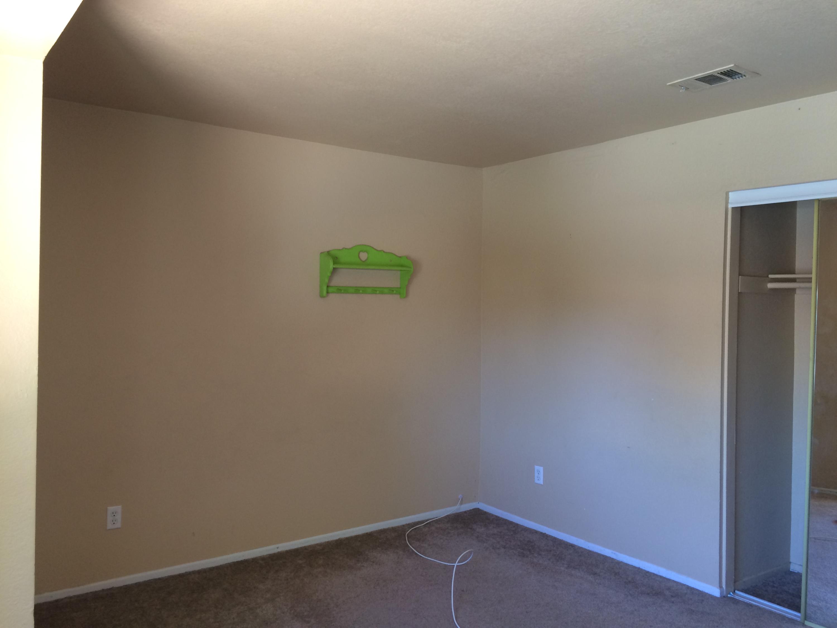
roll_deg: +0.5
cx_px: 418
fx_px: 701
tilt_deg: -1.1
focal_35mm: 29
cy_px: 314
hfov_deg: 61.7
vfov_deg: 48.2
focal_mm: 4.15
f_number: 2.2
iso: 100
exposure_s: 1/30
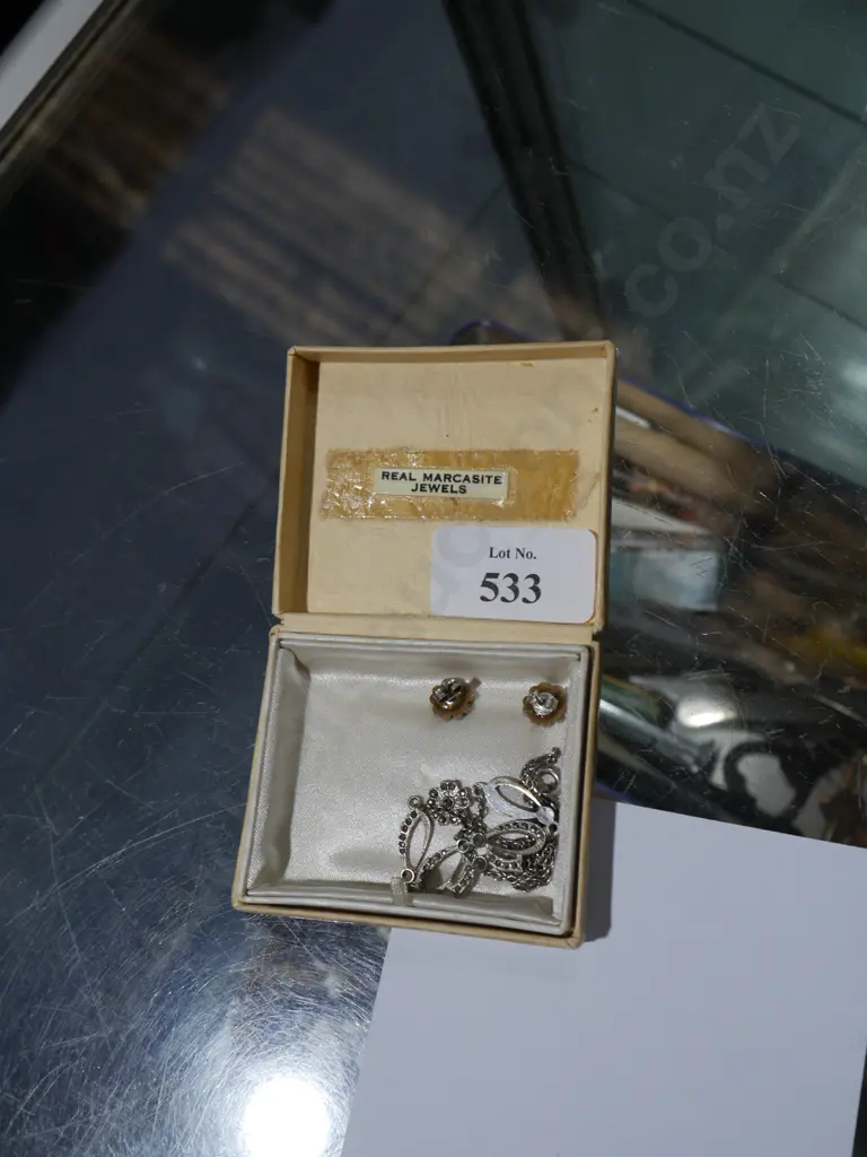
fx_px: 1202
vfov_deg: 51.4
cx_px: 434
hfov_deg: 39.7
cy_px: 578
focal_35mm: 36
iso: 200
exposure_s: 1/100
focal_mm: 18
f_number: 5
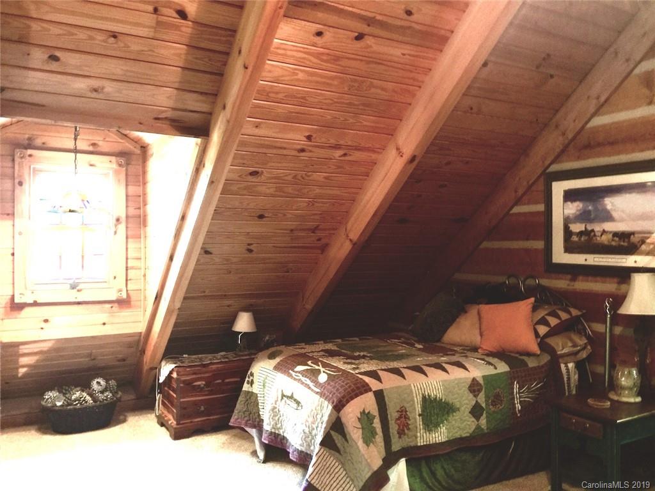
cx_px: 328
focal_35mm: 29
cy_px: 246
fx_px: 549
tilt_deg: +0.5
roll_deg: -0.1
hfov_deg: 61.7
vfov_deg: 48.2
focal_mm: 4.15
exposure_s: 1/4
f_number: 2.2
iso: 64
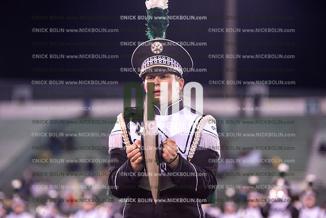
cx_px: 163
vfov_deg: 10.6
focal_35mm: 130
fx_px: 1177
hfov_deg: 15.8
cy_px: 109
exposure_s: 1/1250
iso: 2500
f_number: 2.8
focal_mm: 130
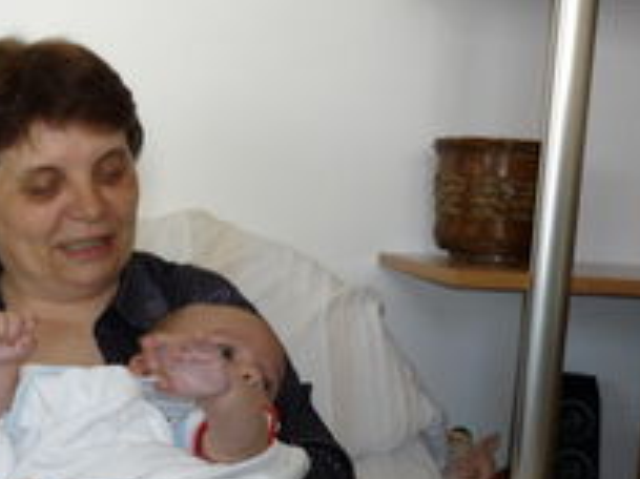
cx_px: 142
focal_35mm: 65
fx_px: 1201
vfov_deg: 22.3
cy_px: 366
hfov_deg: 29.3
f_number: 2.8
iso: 100
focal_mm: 5.5
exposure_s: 1/40
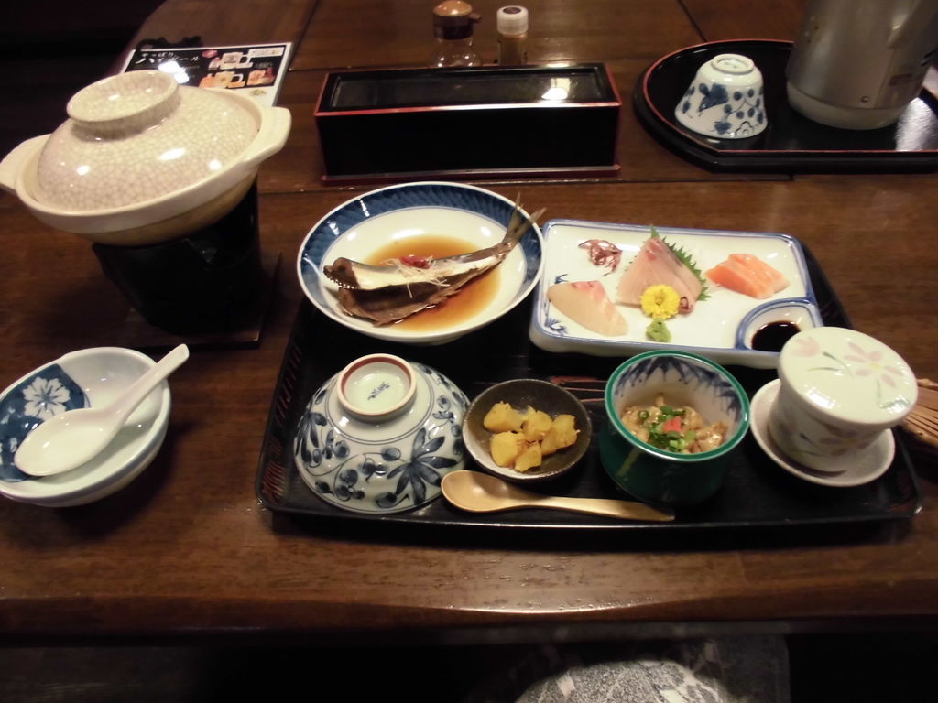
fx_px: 705
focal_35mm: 26
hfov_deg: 67.3
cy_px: 352
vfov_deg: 53.1
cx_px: 469
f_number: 3.5
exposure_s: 1/15
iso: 400
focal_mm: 4.6
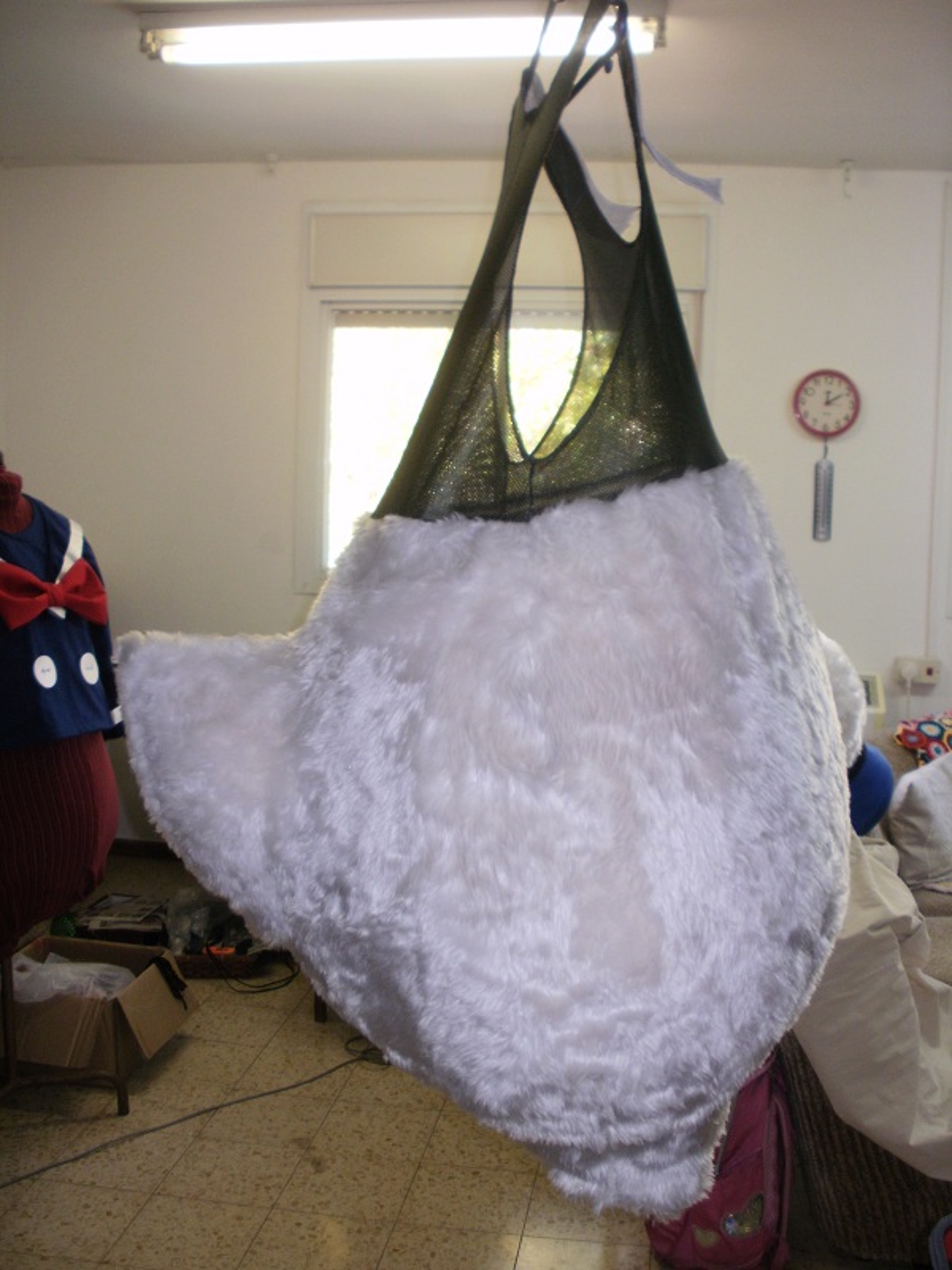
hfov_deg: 39.7
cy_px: 635
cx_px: 476
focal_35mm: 36
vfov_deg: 51.4
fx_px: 1320
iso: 125
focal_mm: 6.3
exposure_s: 1/30
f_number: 3.5
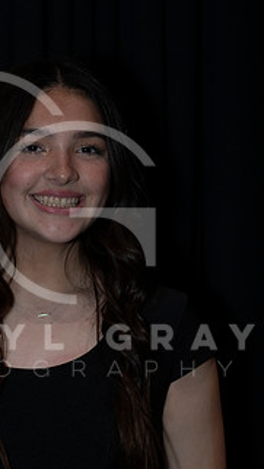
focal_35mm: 110
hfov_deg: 11.0
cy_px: 226
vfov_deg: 19.4
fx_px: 1366
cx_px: 51
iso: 250
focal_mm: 50
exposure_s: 1/400
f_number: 2.8
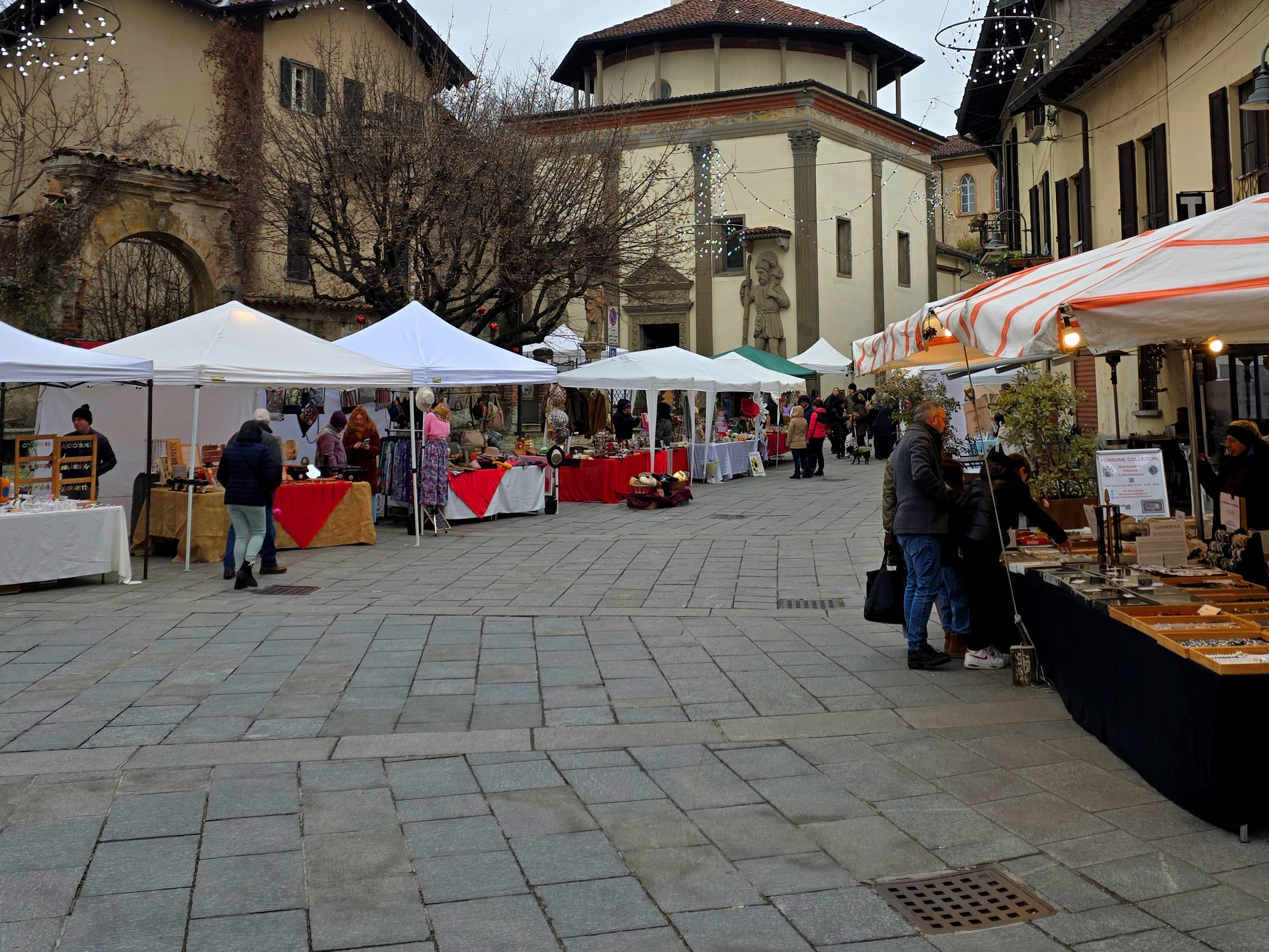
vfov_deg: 36.0
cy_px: 241
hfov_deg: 47.6
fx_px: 1430
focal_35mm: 39
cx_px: 754
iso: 25
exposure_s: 1/100
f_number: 1.7
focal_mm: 6.3
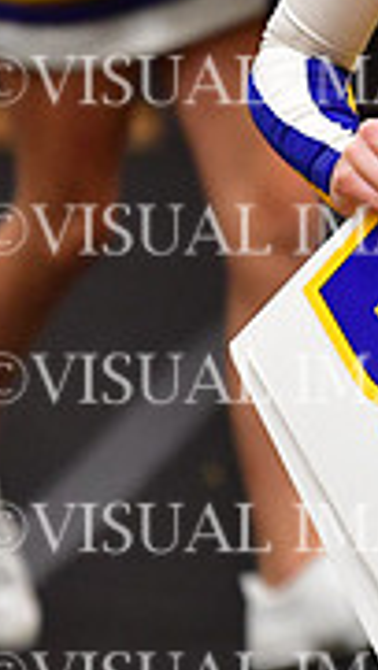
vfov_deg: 2.1
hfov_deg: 1.2
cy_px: 6
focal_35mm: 1006
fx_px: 17901
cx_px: 511
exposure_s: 1/500
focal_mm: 200
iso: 4000
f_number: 3.5
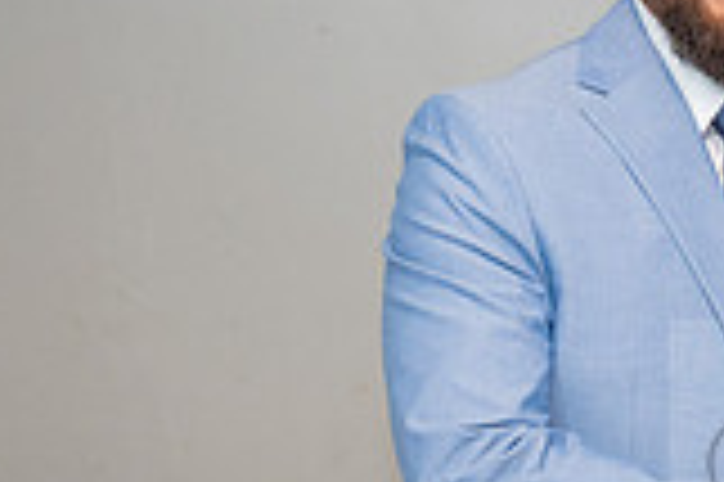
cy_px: 467
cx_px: 1034
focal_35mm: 159
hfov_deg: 12.4
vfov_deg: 8.6
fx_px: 3194
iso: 640
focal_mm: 37
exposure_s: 1/125
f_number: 3.2
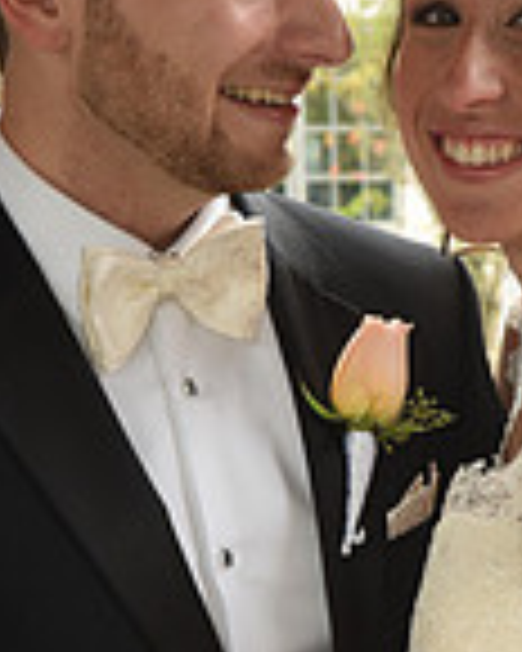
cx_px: 421
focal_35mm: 206
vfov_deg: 9.3
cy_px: 571
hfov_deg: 7.5
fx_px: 3978
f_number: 9
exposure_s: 1/125
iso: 1000
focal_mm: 55
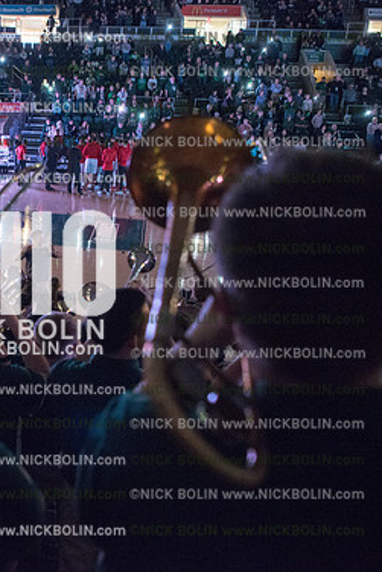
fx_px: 588
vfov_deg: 51.9
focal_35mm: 37
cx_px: 8
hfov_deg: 33.2
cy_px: 284
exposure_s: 1/25
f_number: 2.8
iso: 2500
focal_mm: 24
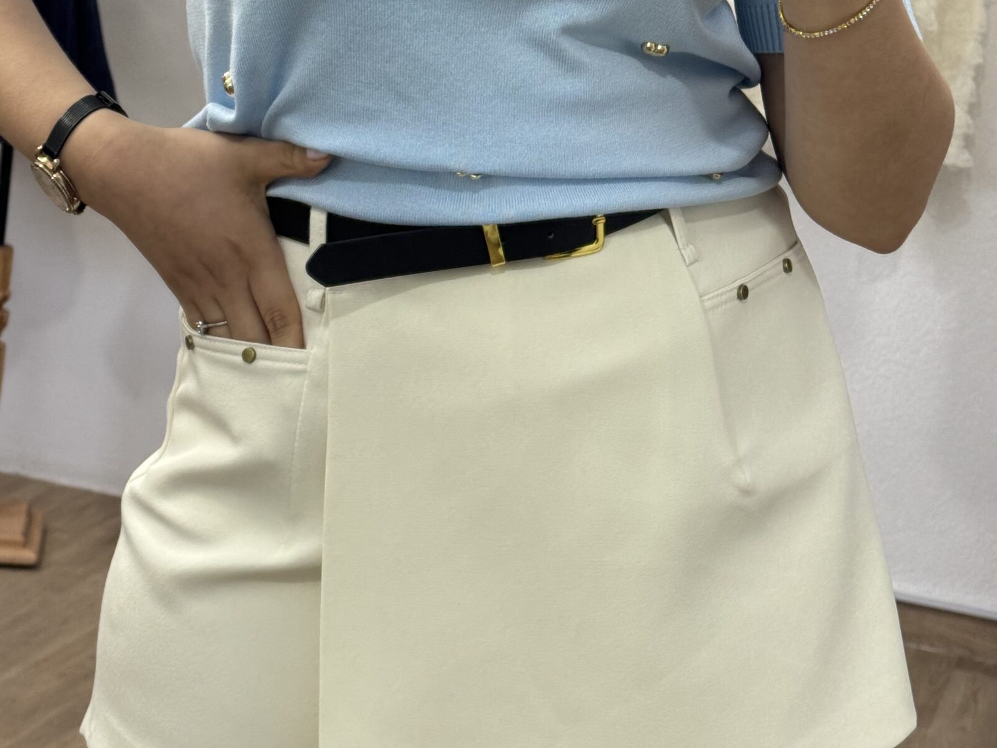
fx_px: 2218
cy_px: 320
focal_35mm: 77
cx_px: 419
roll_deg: -4.2
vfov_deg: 19.1
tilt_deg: -26.9
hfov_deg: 25.3
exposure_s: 1/100
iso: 100
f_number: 1.78
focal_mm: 6.76
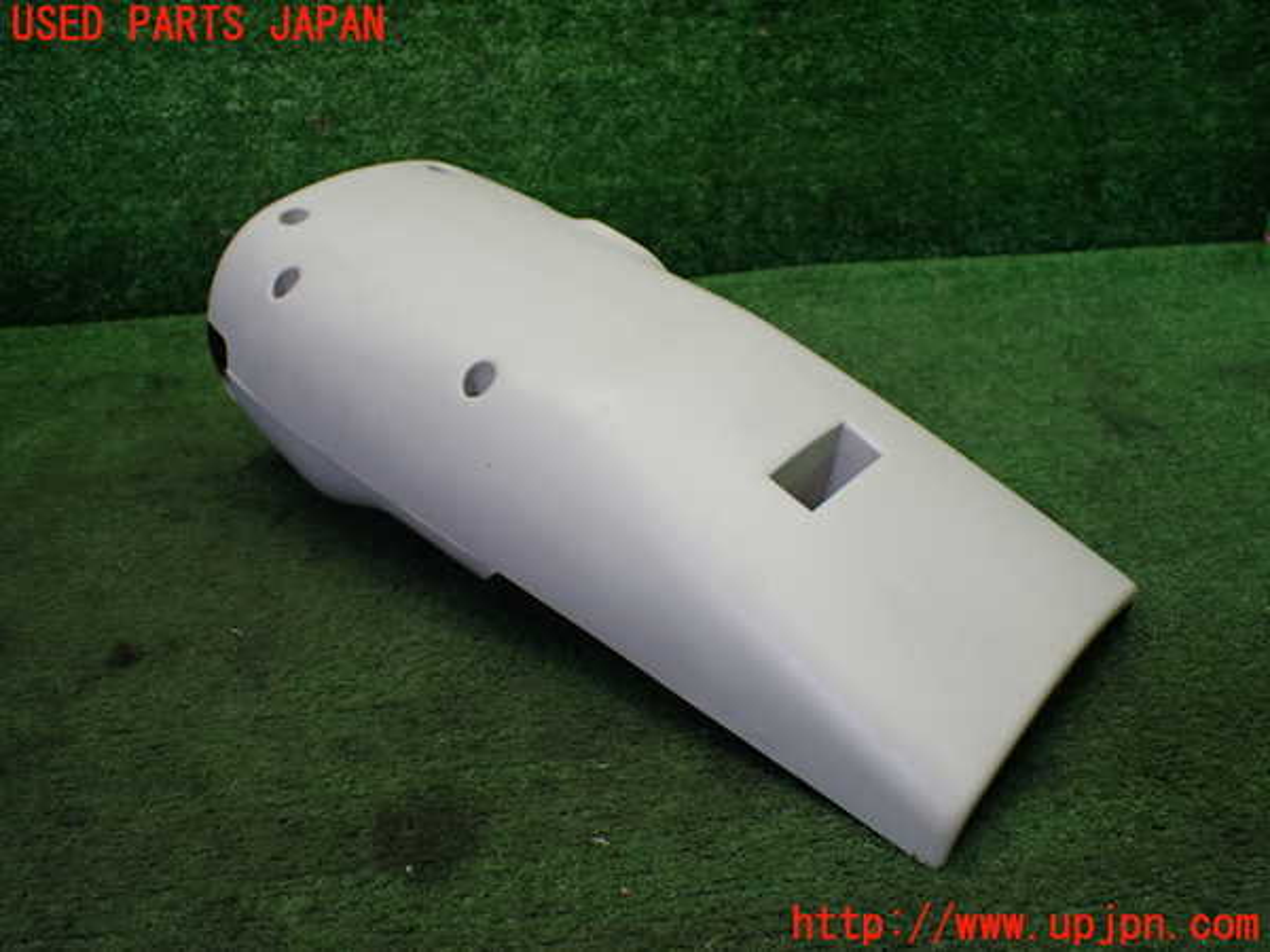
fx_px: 1101
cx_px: 635
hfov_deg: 60.0
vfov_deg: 46.8
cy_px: 476
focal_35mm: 30
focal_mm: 5.4
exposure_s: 1/125
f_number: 2.3
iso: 250
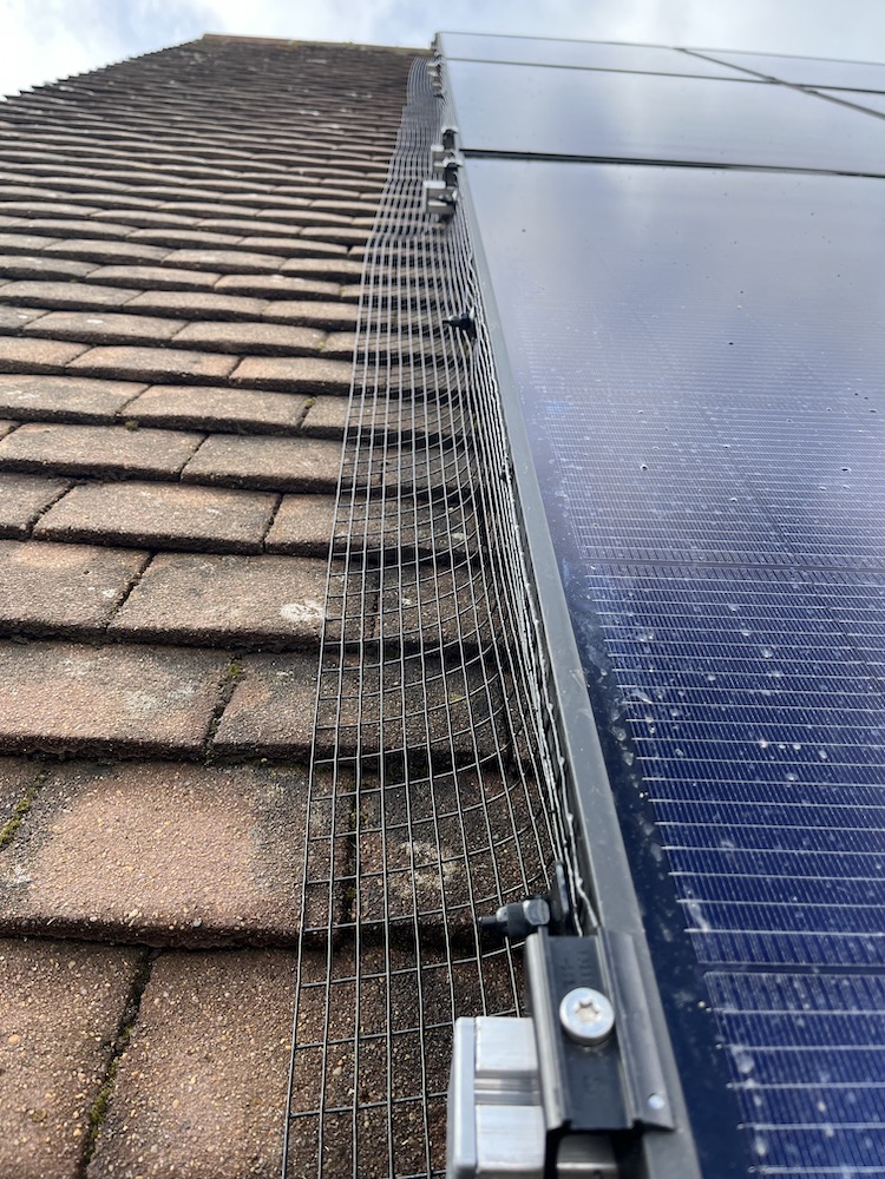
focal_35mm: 26
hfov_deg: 53.1
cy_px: 590
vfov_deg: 67.3
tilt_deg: +4.3
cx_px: 442
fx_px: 886
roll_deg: -1.4
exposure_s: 1/821
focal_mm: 5.1
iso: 50
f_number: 1.6
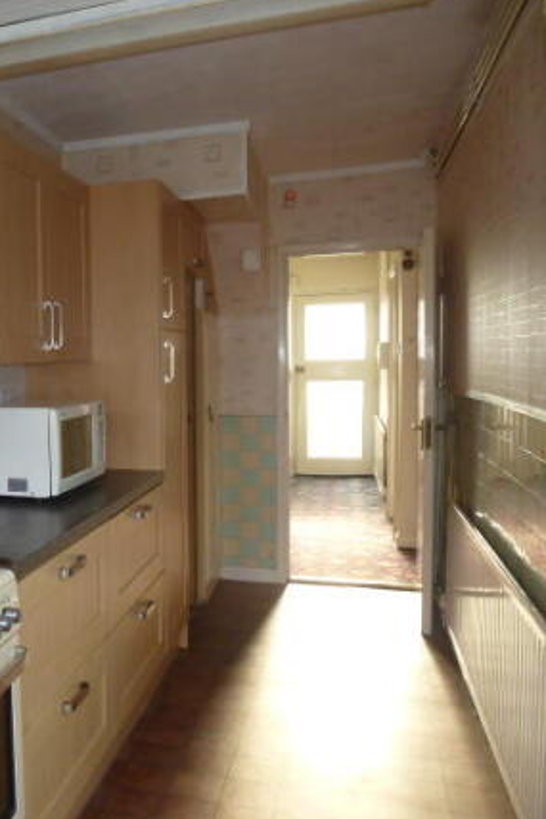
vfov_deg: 55.8
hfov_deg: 35.2
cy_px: 405
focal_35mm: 34
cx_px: 1
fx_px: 774
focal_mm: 4.3
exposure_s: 1/60
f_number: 3.3
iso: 400
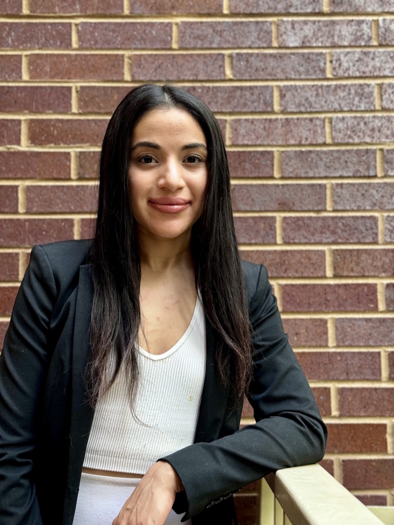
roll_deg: +2.3
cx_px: 197
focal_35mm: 48
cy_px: 262
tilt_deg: +5.7
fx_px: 728
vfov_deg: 39.6
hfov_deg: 30.3
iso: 100
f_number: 1.78
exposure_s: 1/86
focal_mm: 6.76
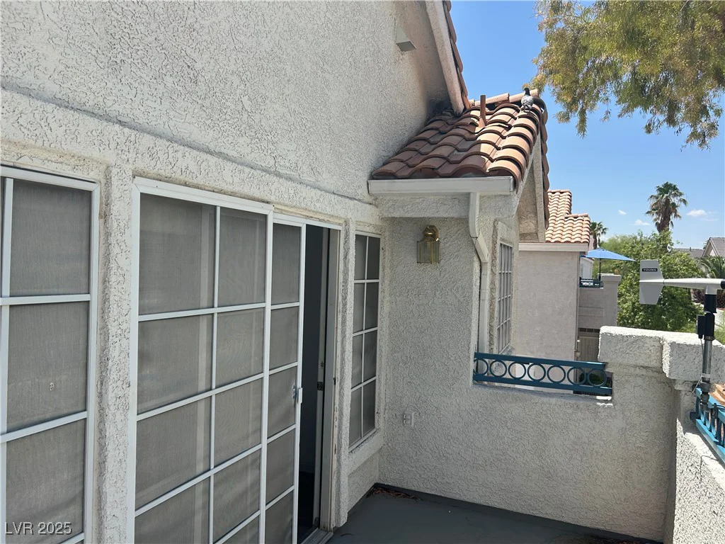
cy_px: 272
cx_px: 362
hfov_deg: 67.3
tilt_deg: -0.9
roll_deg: -1.6
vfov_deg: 53.1
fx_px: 545
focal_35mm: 26
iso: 50
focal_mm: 5.7
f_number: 1.5
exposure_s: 1/3257
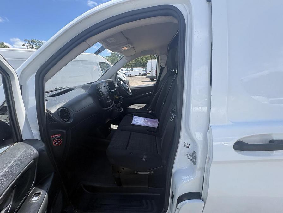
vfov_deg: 85.7
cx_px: 142
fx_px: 114
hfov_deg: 102.1
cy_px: 106
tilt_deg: -14.8
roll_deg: -0.6
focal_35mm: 14
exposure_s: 1/476
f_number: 2.2
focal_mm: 2.22
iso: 64
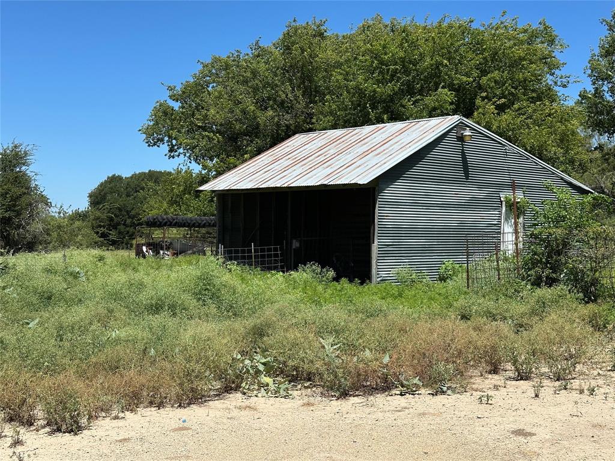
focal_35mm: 48
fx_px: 853
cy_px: 230
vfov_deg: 30.3
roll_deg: -0.9
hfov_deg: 39.7
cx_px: 308
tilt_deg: +0.8
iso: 64
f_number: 1.78
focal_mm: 6.86
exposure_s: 1/4367
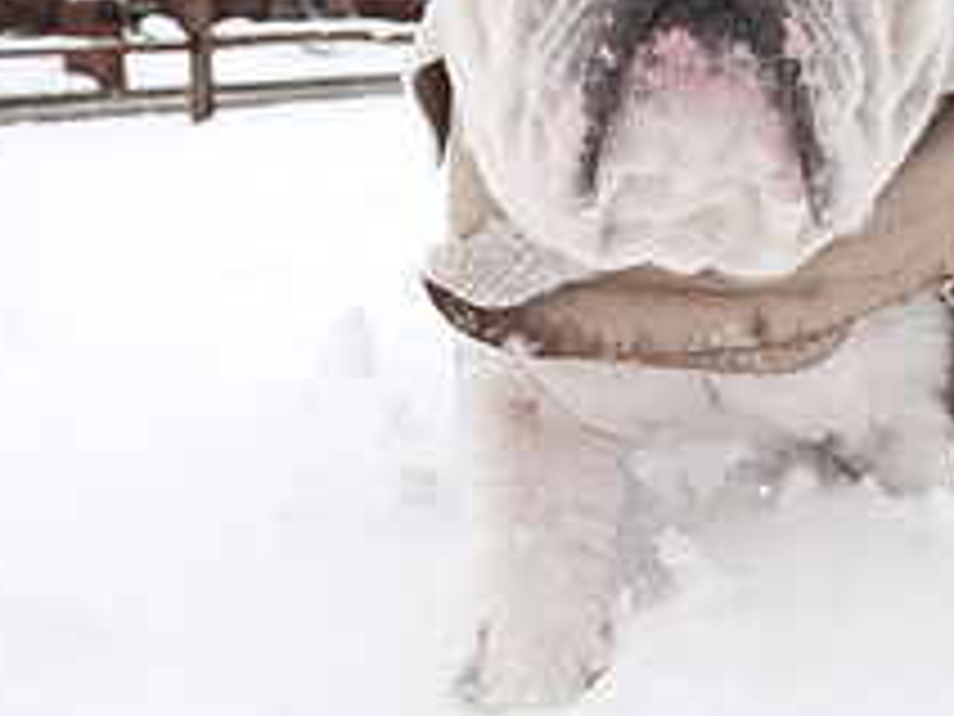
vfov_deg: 28.0
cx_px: 569
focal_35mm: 52
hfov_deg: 36.7
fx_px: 1434
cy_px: 311
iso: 100
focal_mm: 17
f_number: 5
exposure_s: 1/400
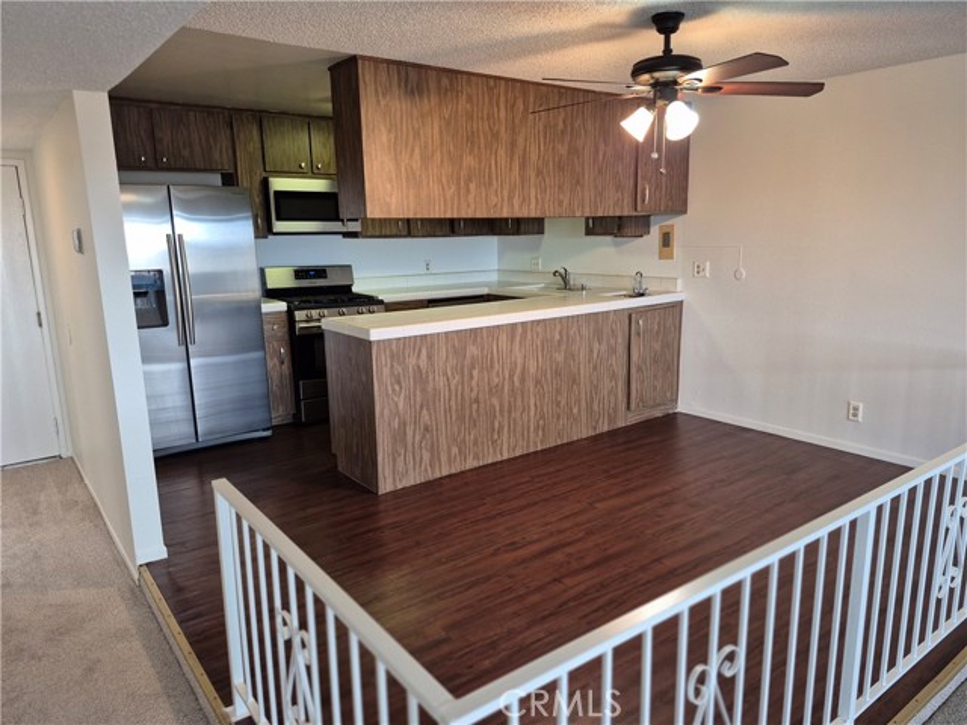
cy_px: 362
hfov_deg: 73.9
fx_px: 643
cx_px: 484
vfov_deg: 58.9
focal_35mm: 23
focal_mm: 5.4
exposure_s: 1/120
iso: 320
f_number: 1.8
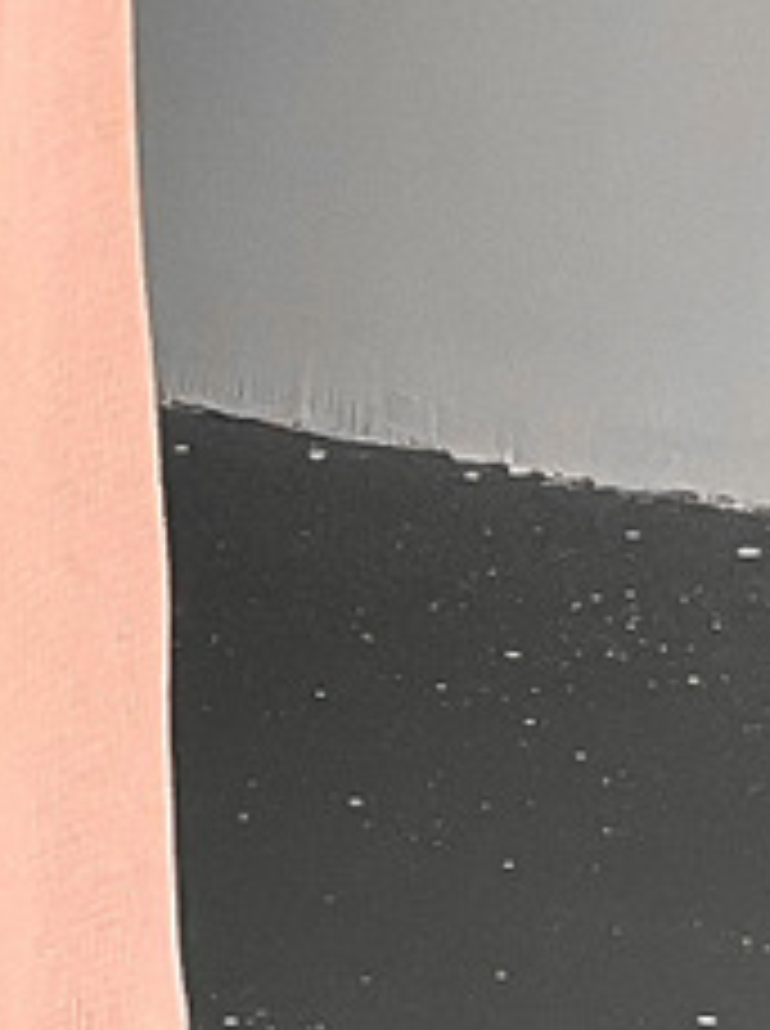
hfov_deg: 7.2
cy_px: 603
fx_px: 6038
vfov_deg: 9.8
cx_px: -113
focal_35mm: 203
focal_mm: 3
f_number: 1.8
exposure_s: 1/60
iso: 100
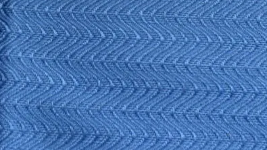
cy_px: -416
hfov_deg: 10.5
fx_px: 1444
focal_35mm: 204
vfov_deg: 5.3
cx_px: 64
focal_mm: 20
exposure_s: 1/160
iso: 200
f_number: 6.3
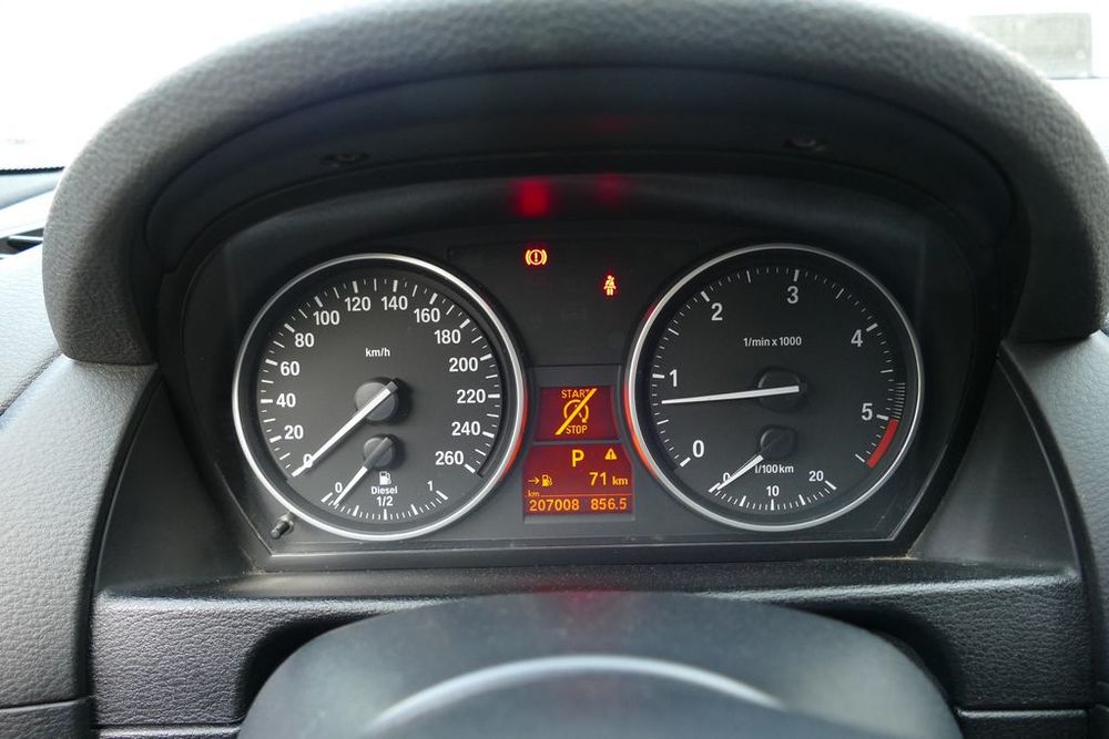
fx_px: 770
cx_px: 554
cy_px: 370
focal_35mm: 25
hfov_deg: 71.5
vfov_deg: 51.3
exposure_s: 1/60
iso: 500
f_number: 2.8
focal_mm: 9.12
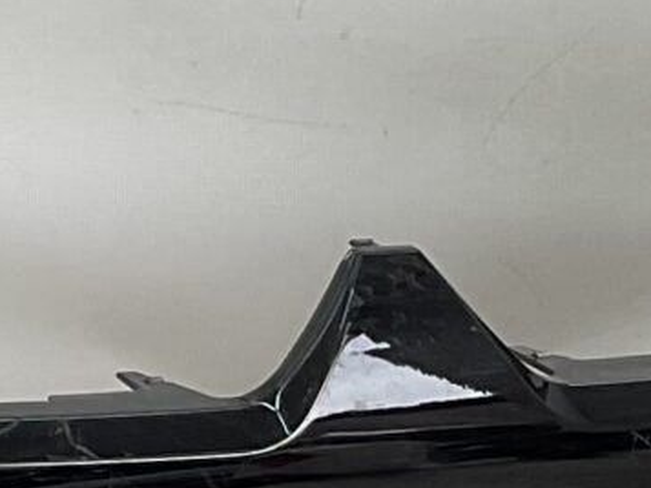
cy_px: 87
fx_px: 3913
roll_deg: -1.2
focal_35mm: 208
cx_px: -500
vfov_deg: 7.1
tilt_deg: -7.3
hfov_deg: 9.1
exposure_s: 1/191
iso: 16
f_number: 1.8
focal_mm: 3
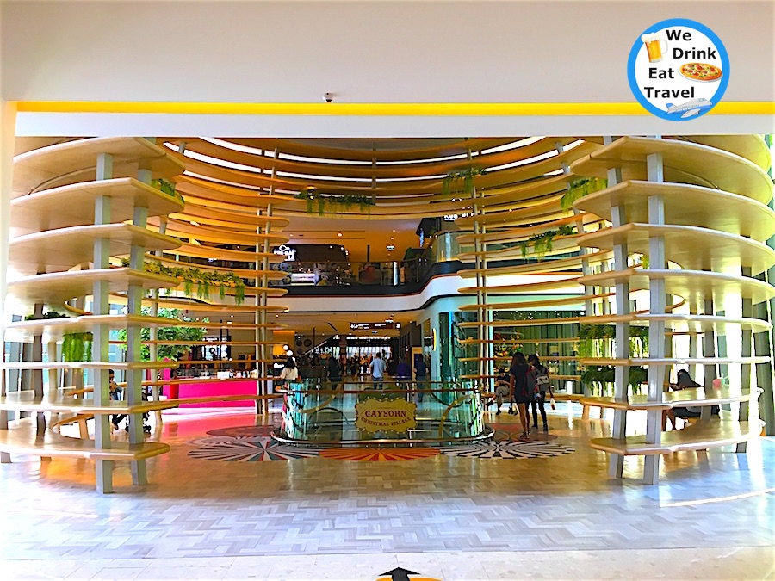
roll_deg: +0.6
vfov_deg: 48.2
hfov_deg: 61.7
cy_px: 290
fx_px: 649
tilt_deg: +5.9
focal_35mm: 29
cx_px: 388
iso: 40
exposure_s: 1/33
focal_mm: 4.15
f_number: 2.2
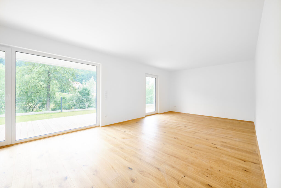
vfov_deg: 81.2
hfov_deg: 104.2
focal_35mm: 14
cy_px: 94
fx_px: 109
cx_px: 140
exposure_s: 1/6
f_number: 9
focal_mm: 14
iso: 200
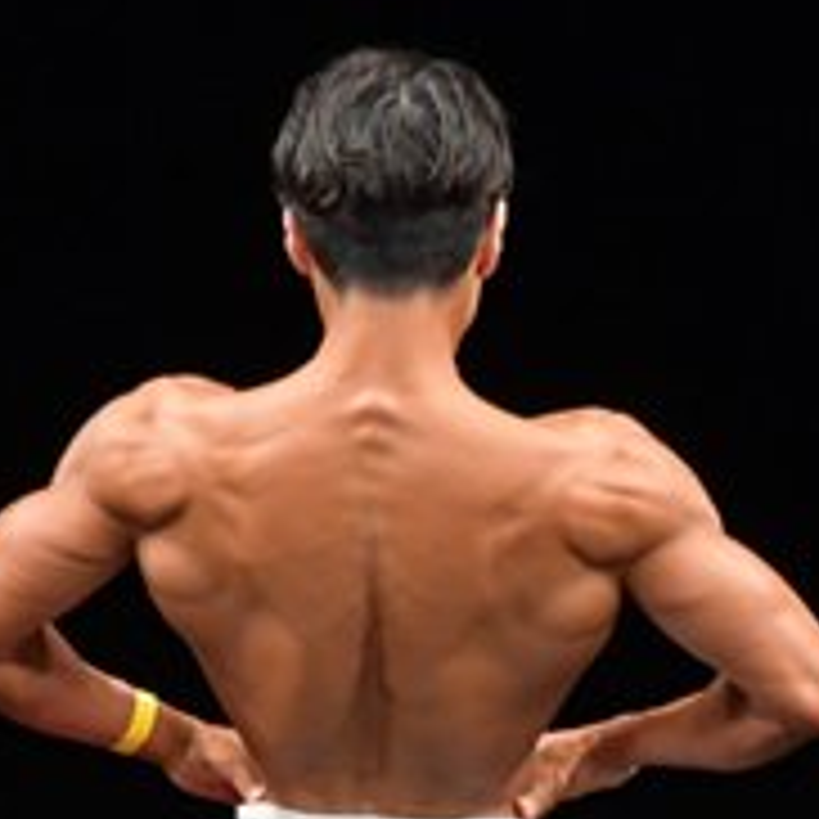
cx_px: 610
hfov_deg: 1.7
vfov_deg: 1.7
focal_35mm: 1030
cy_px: 945
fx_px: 27571
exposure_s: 1/400
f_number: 5.6
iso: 3200
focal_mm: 190
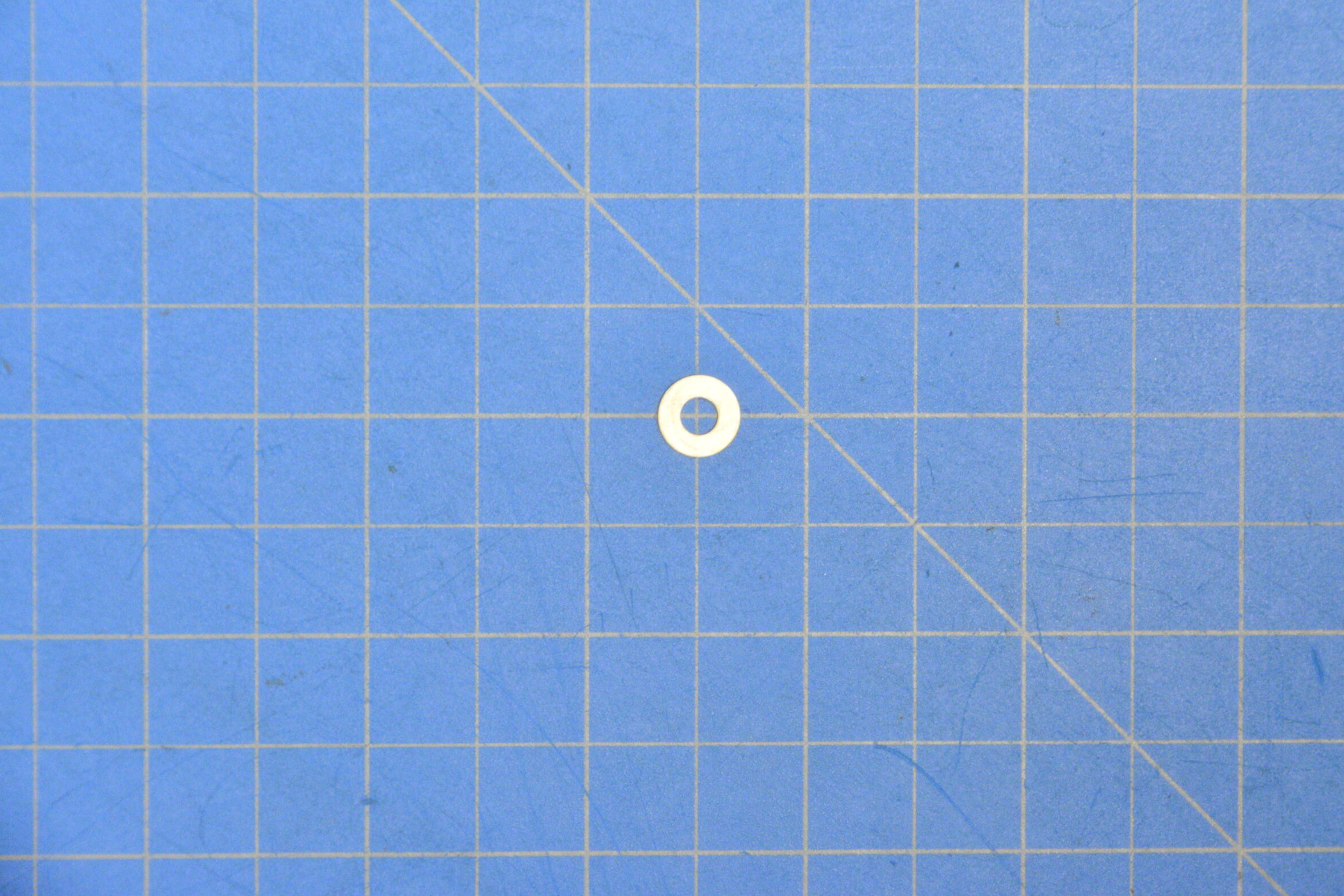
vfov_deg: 5.6
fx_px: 9109
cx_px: 713
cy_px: 428
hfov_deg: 8.4
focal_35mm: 244
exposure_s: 1/8
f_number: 8
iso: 6400
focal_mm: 150
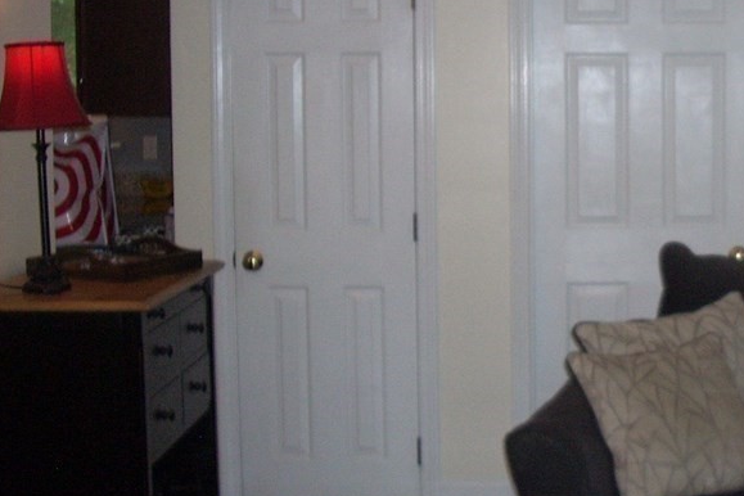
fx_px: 1405
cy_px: 181
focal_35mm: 68
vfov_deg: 20.0
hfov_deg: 28.7
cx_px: 649
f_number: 2.8
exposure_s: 1/60
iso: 200
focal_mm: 6.2
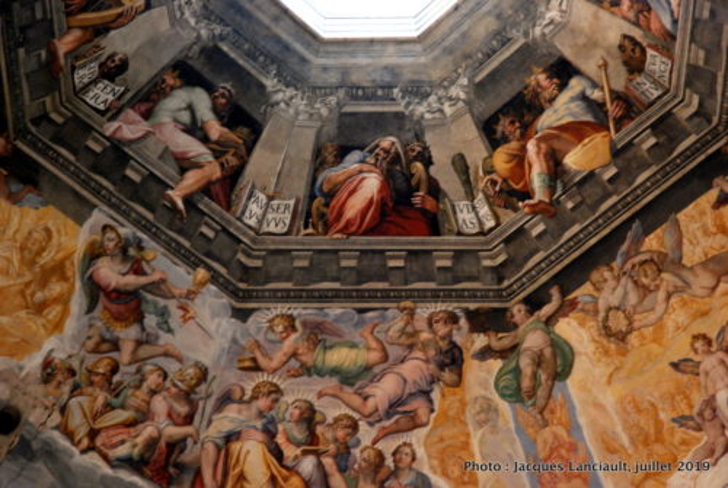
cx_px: 364
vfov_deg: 14.8
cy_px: 244
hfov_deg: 21.9
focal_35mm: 93
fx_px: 1883
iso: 1250
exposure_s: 1/10
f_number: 4.5
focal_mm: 62
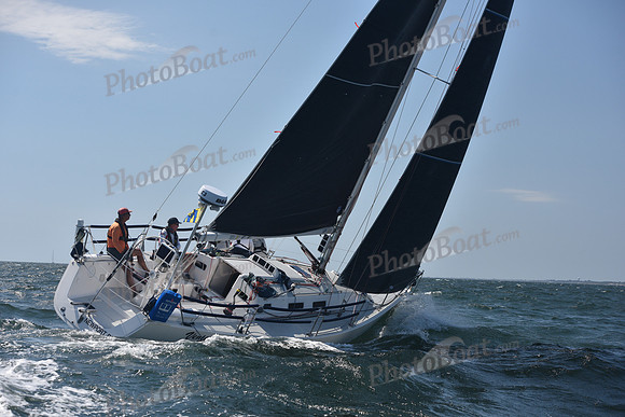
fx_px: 1216
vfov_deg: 19.5
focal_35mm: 70
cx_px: 312
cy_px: 208
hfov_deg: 28.8
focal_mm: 70
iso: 250
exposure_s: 1/1000
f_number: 5.6
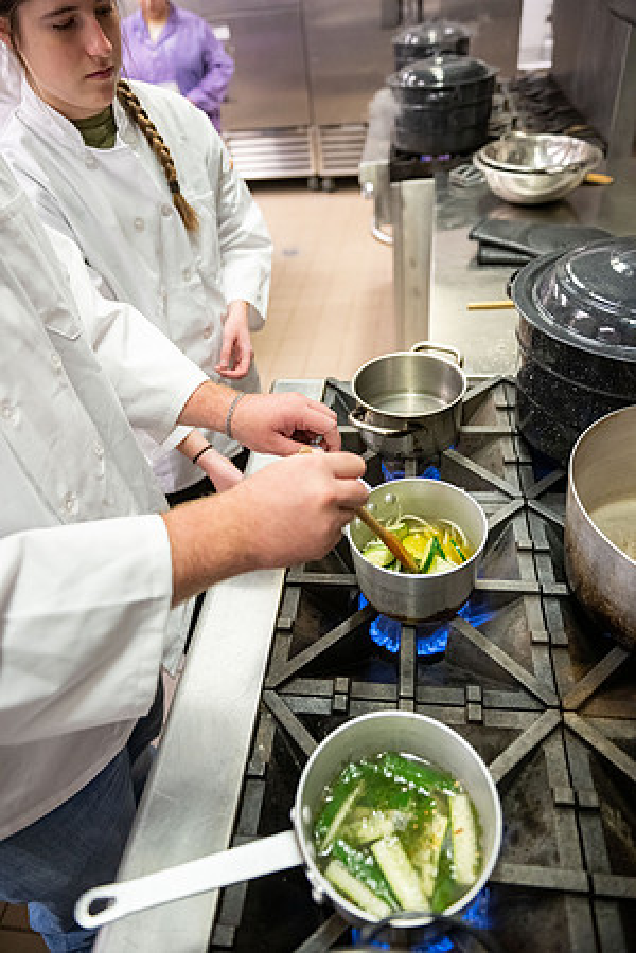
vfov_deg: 73.7
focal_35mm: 24
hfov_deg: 53.1
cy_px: 476
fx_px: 636
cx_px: 318
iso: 2500
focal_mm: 24
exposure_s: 1/250
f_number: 2.8
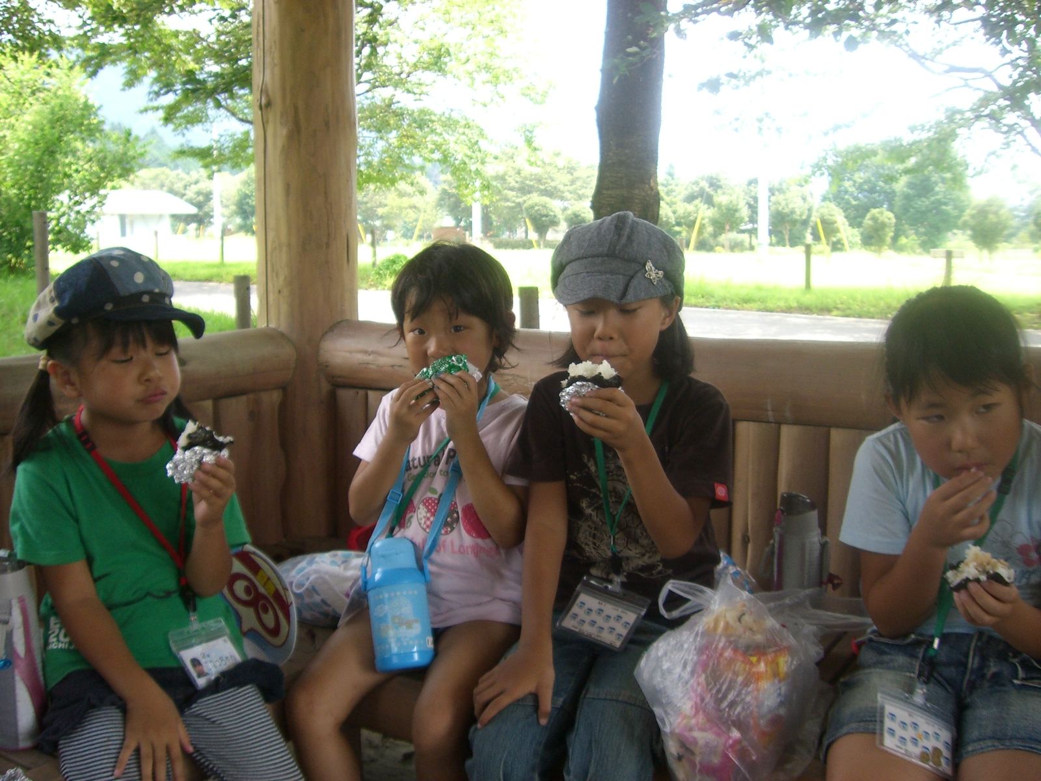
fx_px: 1143
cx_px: 520
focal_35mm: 38
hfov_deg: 49.0
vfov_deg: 37.7
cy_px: 390
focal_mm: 6.2
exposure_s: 1/160
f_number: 2.7
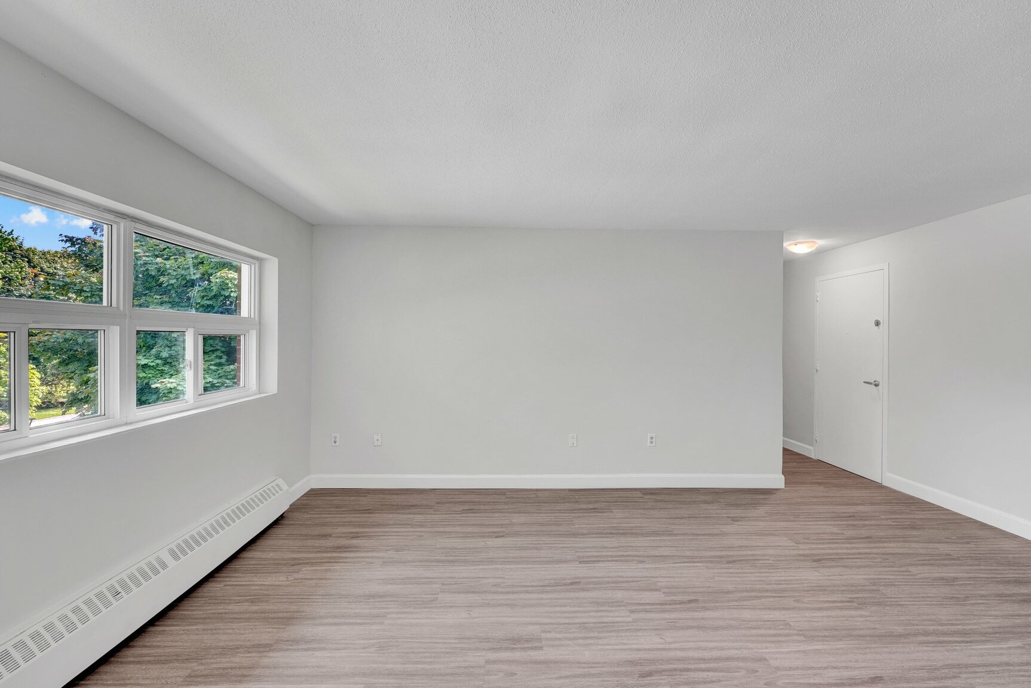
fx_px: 418
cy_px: 344
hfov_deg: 101.9
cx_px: 516
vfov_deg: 78.9
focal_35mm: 15
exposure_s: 1/25
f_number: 8
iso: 400
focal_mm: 14.6
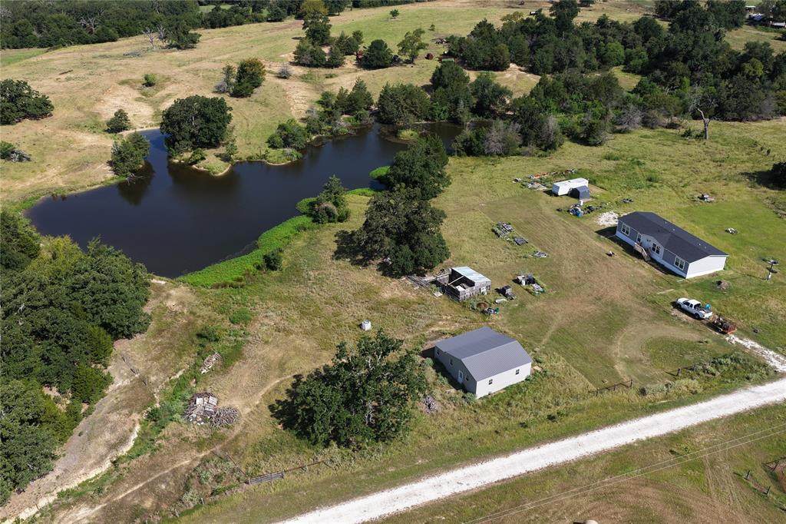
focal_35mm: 28
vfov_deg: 46.4
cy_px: 262
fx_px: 611
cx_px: 393
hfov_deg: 65.5
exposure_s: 1/1250
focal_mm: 14.45
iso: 100
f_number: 2.8
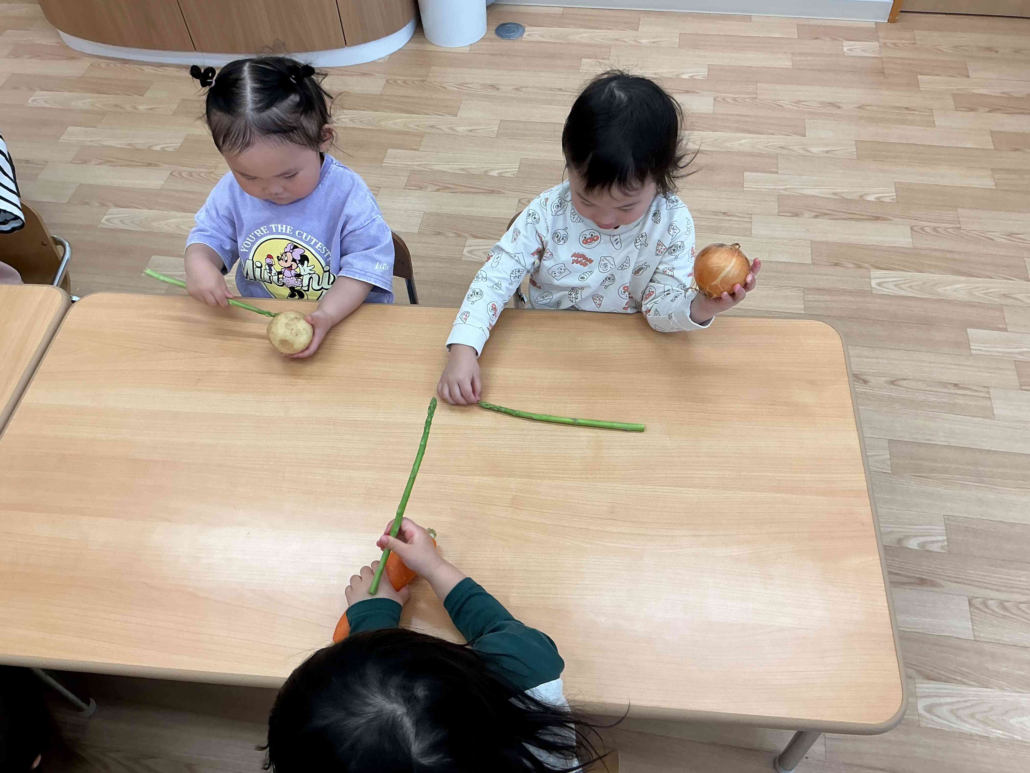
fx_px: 863
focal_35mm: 29
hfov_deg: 61.7
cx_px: 515
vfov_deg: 48.2
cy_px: 386
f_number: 1.8
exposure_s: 1/120
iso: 50
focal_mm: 3
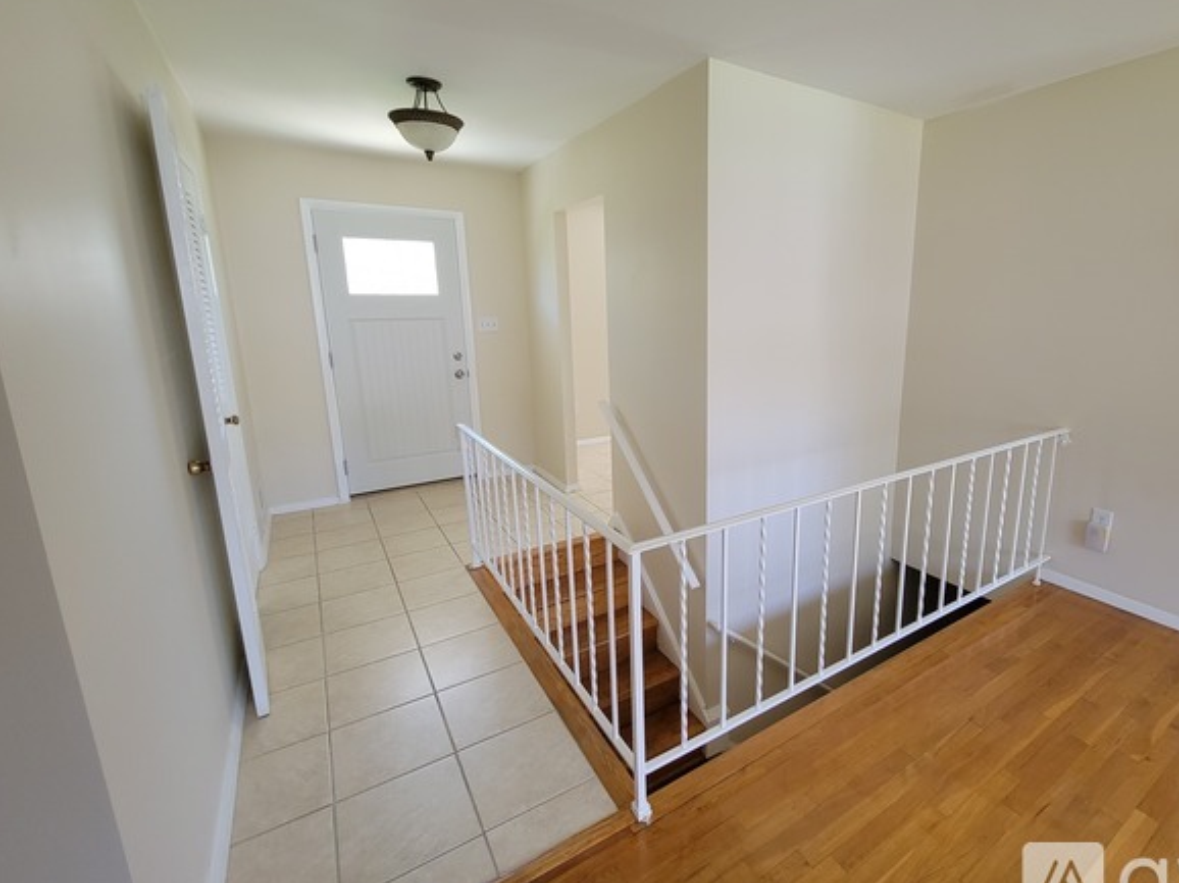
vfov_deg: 81.6
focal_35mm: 15
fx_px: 511
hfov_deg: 97.6
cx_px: 672
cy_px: 414
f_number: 2.2
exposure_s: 1/60
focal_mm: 2.2
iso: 250
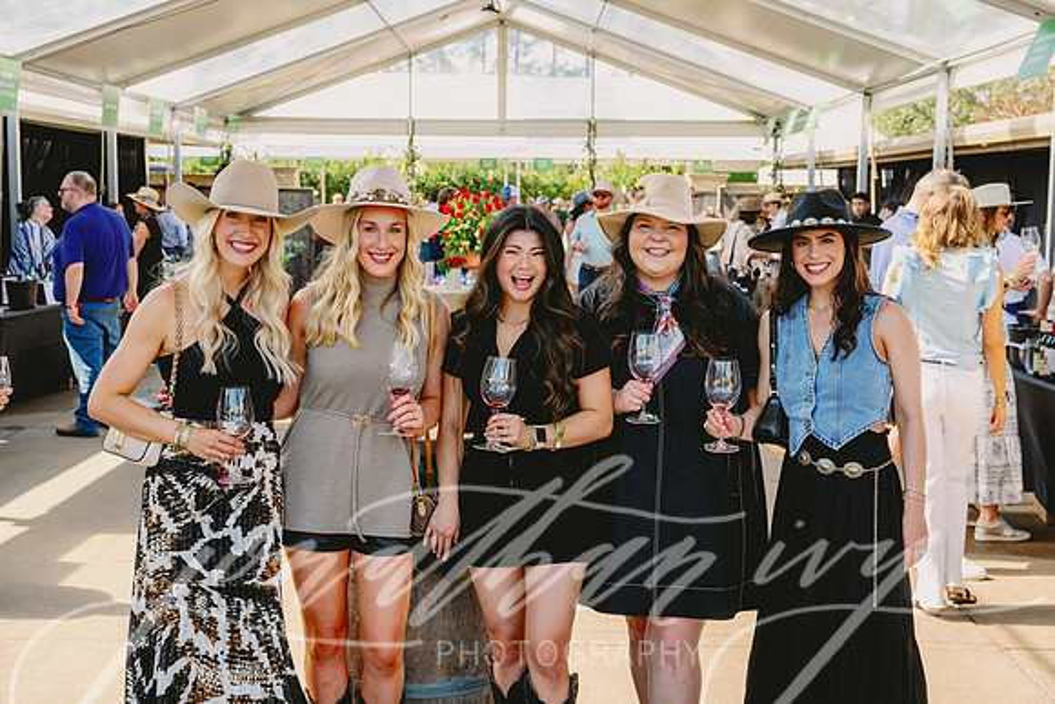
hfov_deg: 44.5
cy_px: 352
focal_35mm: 44
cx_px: 534
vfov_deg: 30.6
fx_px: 1288
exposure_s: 1/400
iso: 500
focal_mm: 43
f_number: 5.6
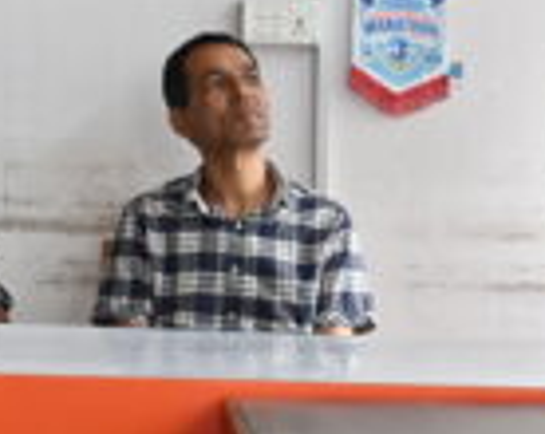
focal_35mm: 110
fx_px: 1769
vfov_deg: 13.7
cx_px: 201
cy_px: -26
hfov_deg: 17.5
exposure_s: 1/125
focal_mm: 21.5
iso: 900
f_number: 4
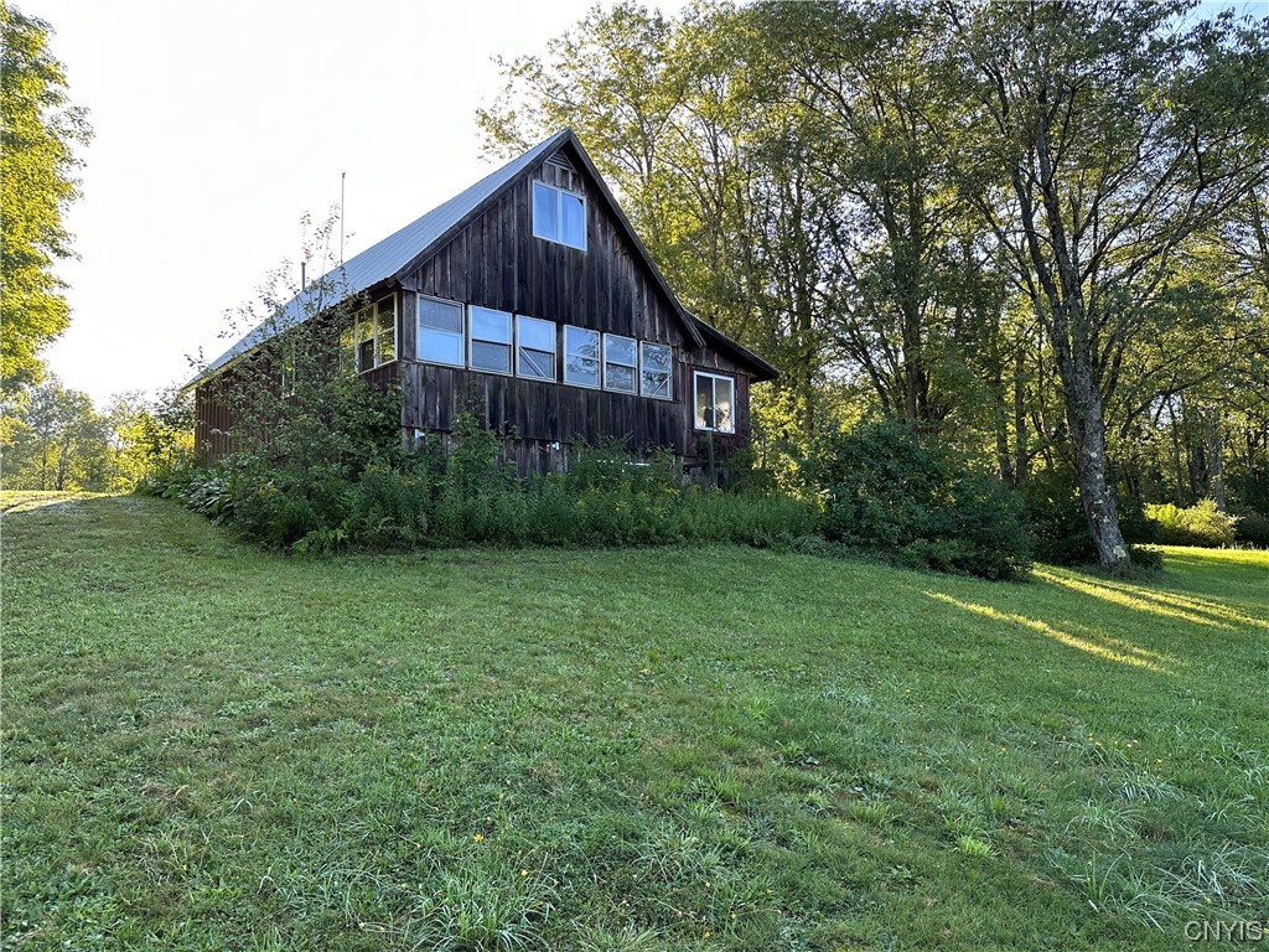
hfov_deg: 71.6
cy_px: 476
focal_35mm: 24
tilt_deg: +5.6
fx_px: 880
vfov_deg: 56.8
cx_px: 634
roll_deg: +0.3
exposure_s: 1/324
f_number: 1.78
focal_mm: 6.86
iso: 80
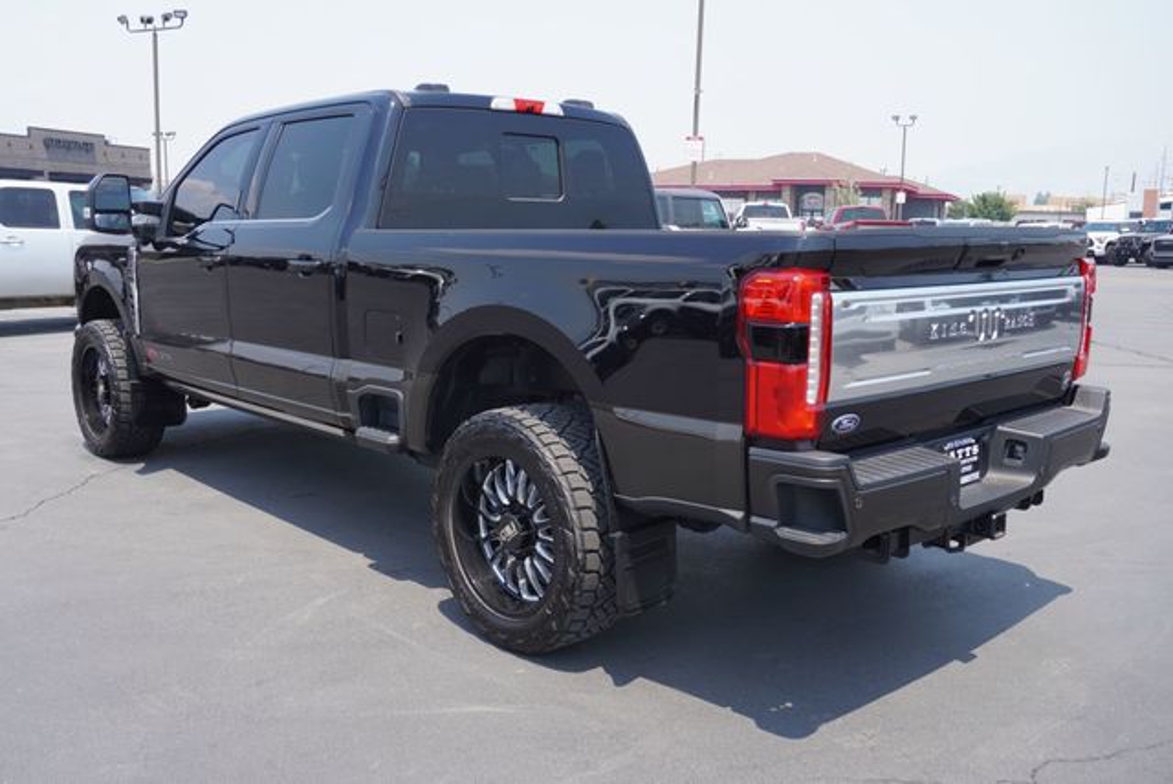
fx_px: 1076
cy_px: 392
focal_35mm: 33
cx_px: 586
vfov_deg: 40.0
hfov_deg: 57.2
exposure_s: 1/160
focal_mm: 22
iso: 100
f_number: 6.3
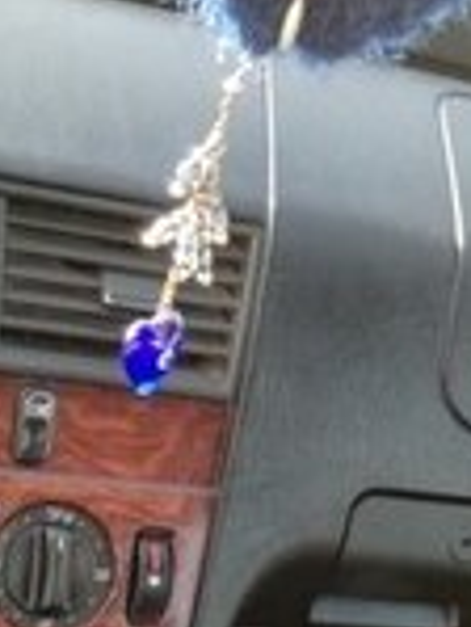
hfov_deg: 16.4
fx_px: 1630
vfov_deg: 20.7
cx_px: 168
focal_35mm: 90
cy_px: 694
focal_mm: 3.79
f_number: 2
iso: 80
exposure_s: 1/50
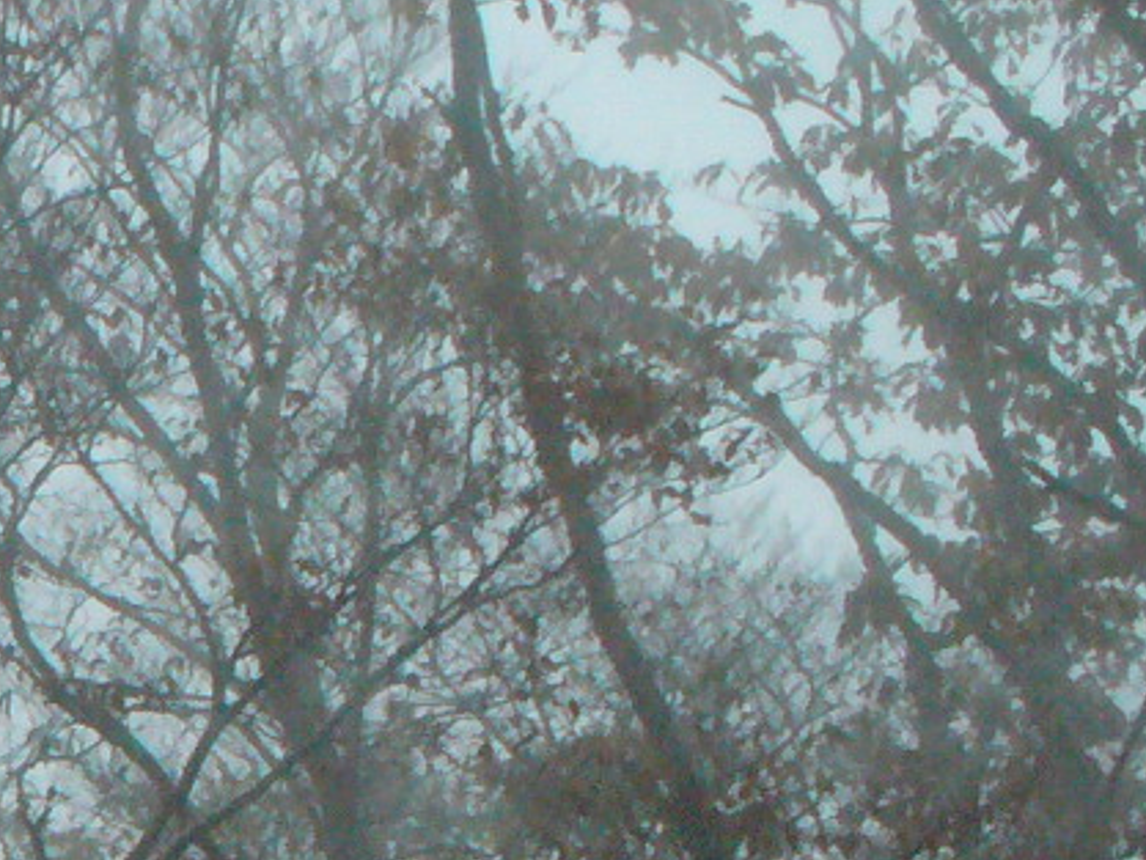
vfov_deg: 10.0
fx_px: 4702
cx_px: -726
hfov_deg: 12.9
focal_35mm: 142
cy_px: 1396
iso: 400
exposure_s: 1/1000
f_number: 2.8
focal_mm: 6.1
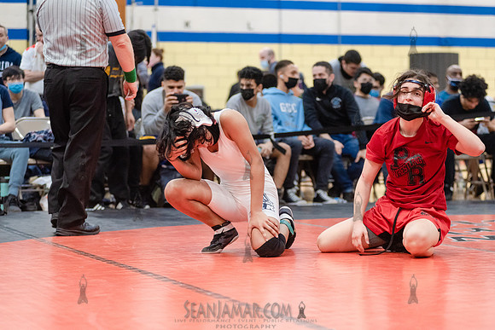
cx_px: 248
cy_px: 165
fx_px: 1444
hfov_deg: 19.5
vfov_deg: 13.0
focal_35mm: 105
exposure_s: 1/320
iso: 4000
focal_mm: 105
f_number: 3.5
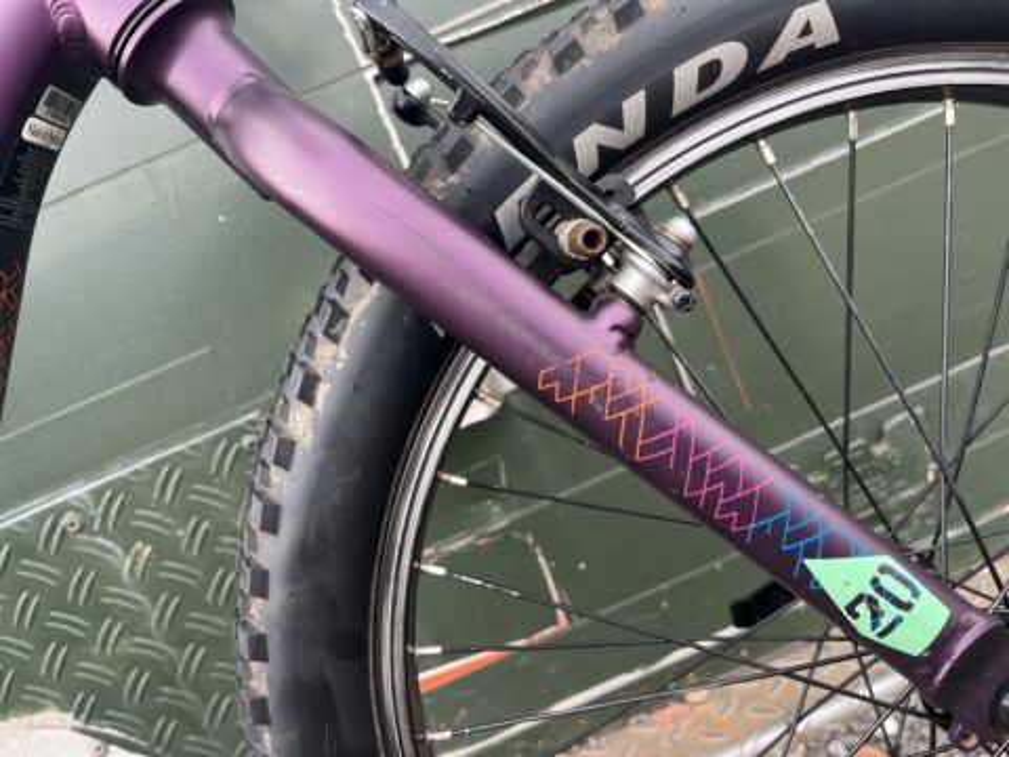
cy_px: 378
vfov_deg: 53.1
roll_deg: +25.3
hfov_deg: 67.3
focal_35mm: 26
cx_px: 504
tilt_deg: -9.7
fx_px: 758
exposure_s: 1/122
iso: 40
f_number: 1.6
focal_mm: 5.1
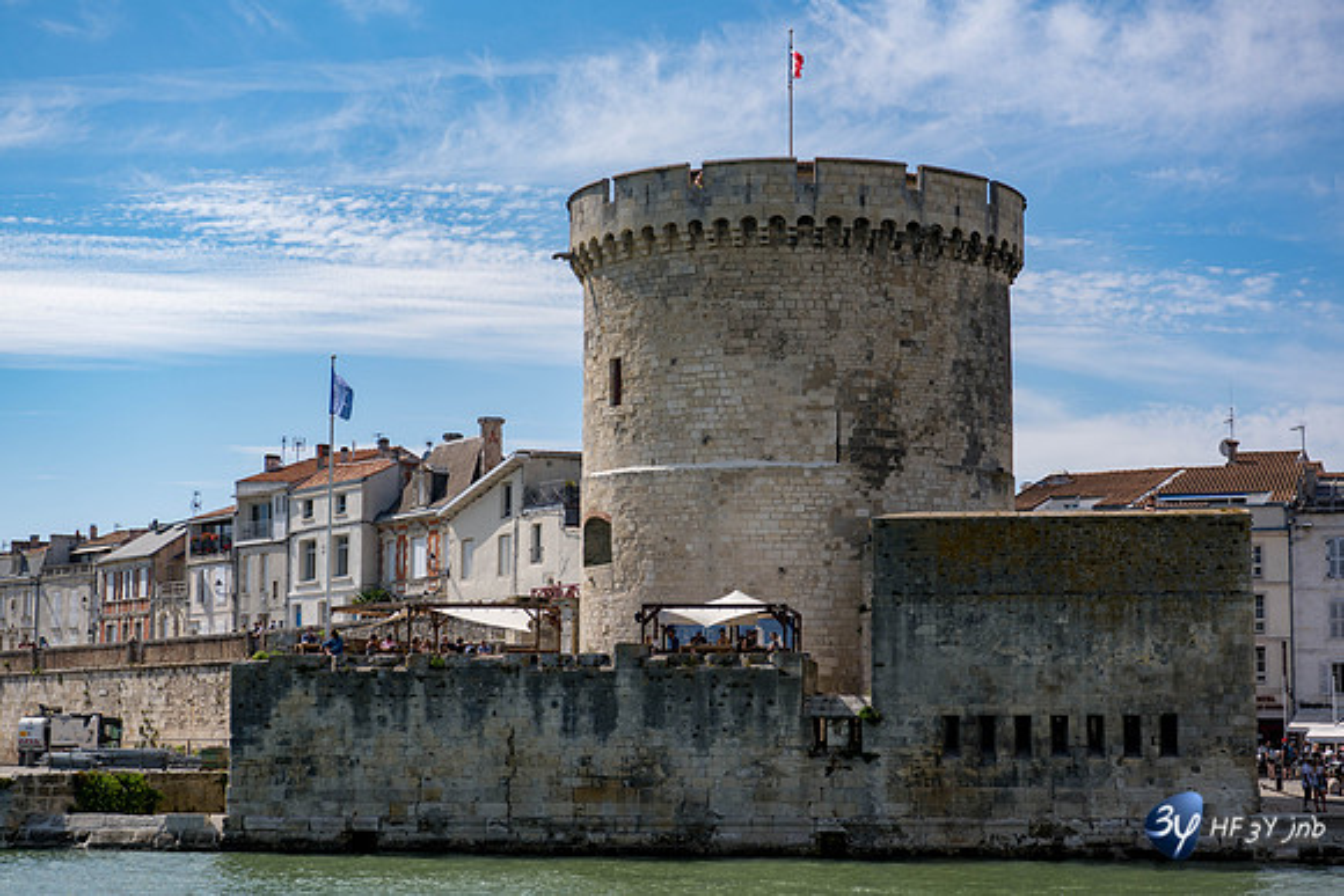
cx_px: 672
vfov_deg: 19.5
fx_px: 2614
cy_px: 448
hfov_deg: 28.8
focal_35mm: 70
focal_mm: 70
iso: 64
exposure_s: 1/500
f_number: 5.6
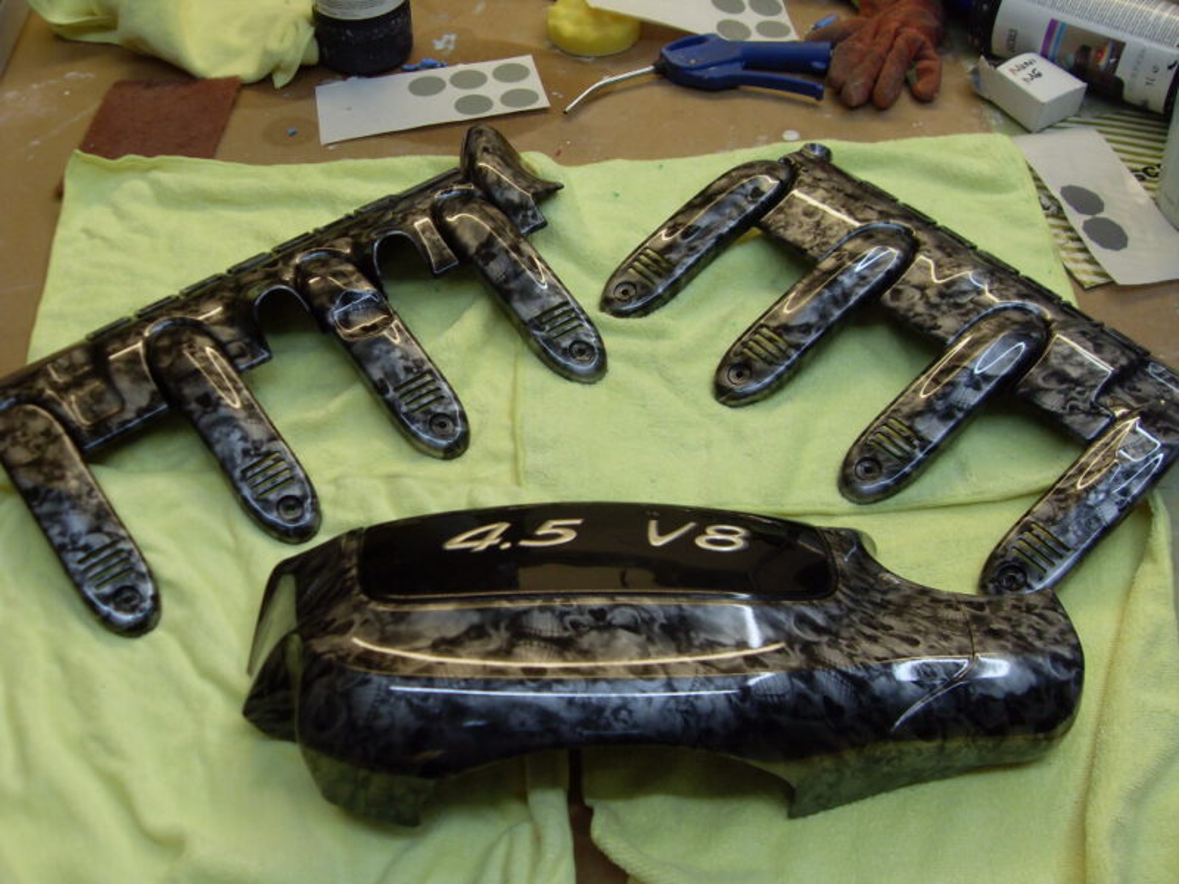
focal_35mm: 35
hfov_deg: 52.6
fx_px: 1192
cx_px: 590
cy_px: 442
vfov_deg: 40.7
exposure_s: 1/90
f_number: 2.8
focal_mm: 6.3
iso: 100
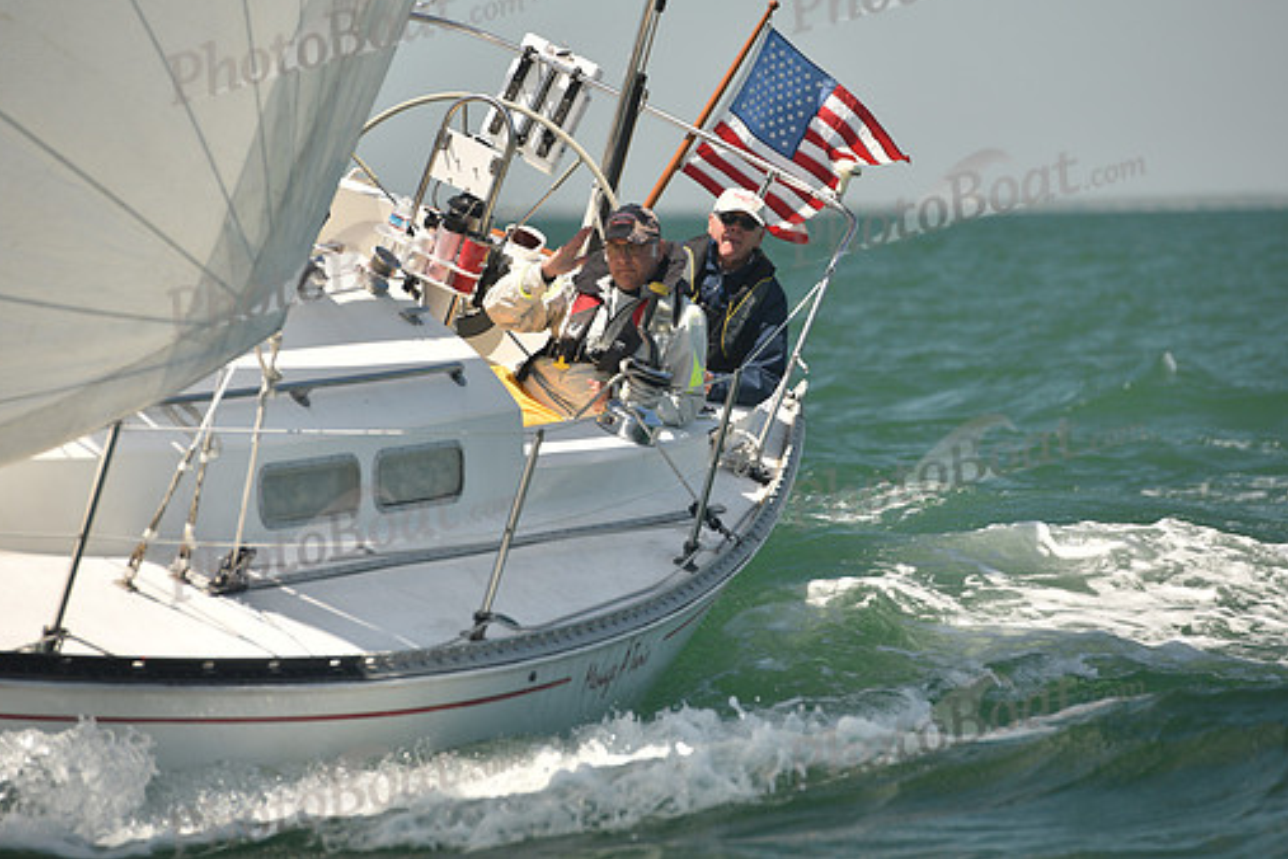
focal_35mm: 229
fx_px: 8192
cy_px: 370
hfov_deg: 9.0
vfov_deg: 6.0
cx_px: 658
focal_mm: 200
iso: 250
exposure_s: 1/800
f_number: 5
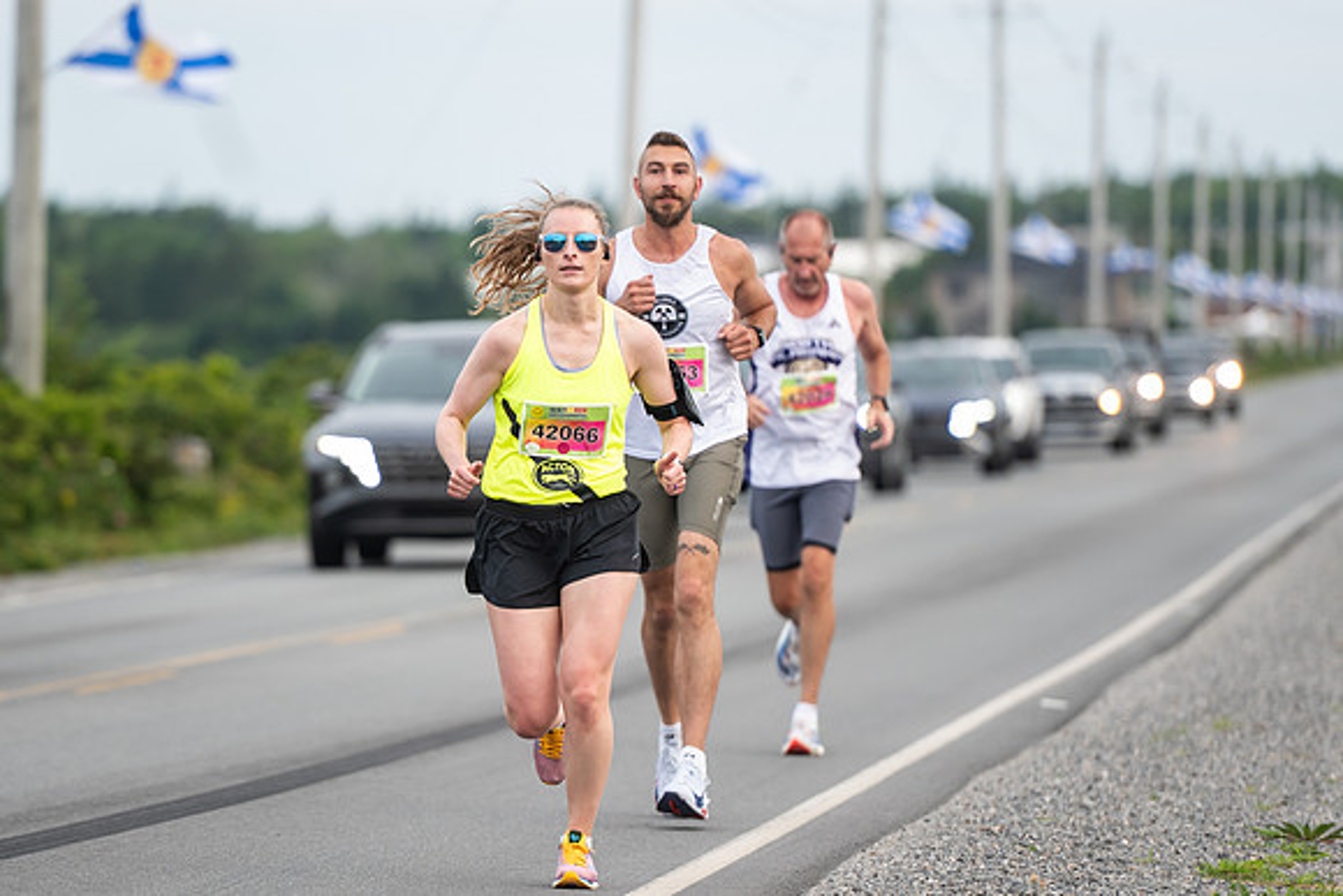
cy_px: 457
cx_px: 540
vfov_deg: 5.0
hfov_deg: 7.4
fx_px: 10326
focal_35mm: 277
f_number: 4
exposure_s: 1/800
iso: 500
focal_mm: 200
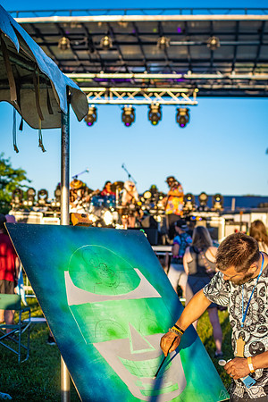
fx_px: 837
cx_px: 134
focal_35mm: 75
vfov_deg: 27.0
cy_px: 201
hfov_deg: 18.2
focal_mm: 75
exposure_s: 1/400
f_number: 5.6
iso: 250
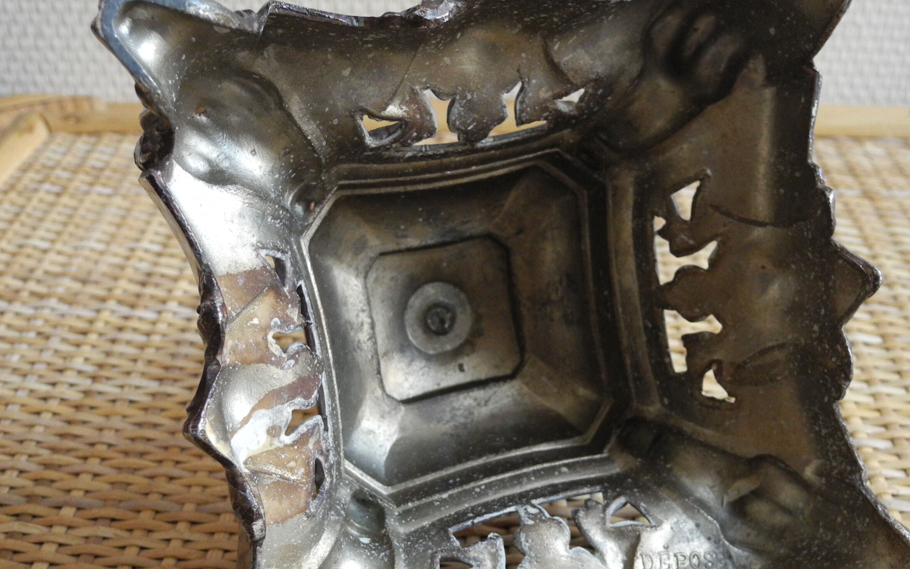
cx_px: 503
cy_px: 355
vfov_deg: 27.9
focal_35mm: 46
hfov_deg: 43.4
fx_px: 1141
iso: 400
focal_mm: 6
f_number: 2.8
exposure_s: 1/25.4
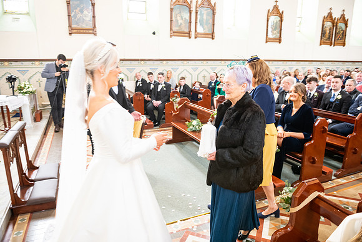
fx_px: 241
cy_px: 121
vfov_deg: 53.2
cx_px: 181
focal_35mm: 24
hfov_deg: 73.7
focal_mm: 24
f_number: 3.5
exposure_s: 1/60
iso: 1000
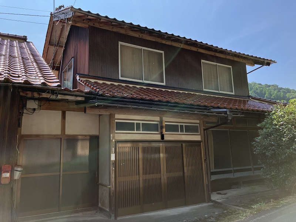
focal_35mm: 28
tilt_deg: +11.5
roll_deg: +1.9
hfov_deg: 63.4
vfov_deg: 49.7
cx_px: 148
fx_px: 239
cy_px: 111
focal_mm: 3.99
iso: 32
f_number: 1.8
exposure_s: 1/1389
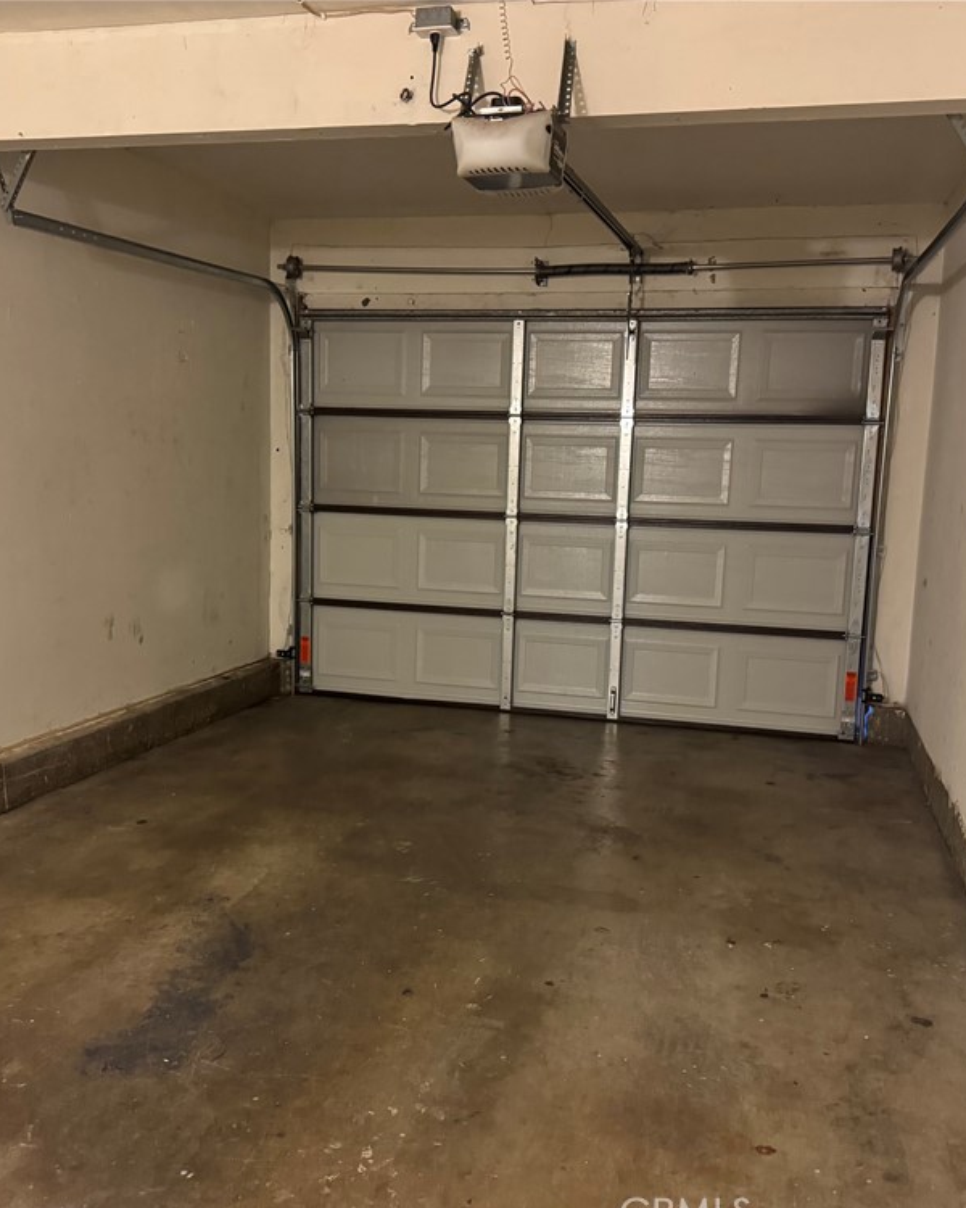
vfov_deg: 55.7
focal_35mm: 32
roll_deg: -2.6
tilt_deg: -9.5
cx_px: 472
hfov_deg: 45.8
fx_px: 1144
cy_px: 617
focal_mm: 6.76
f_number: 1.78
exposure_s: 1/40
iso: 640
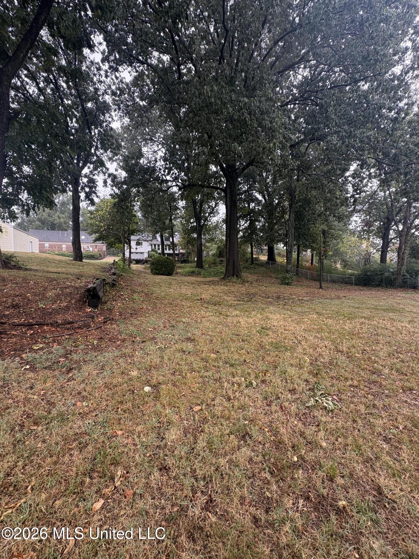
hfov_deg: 85.7
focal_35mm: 14
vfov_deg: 102.1
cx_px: 210
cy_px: 280
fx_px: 226
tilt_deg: -0.1
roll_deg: +1.0
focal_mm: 2.22
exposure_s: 1/99
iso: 125
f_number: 2.2
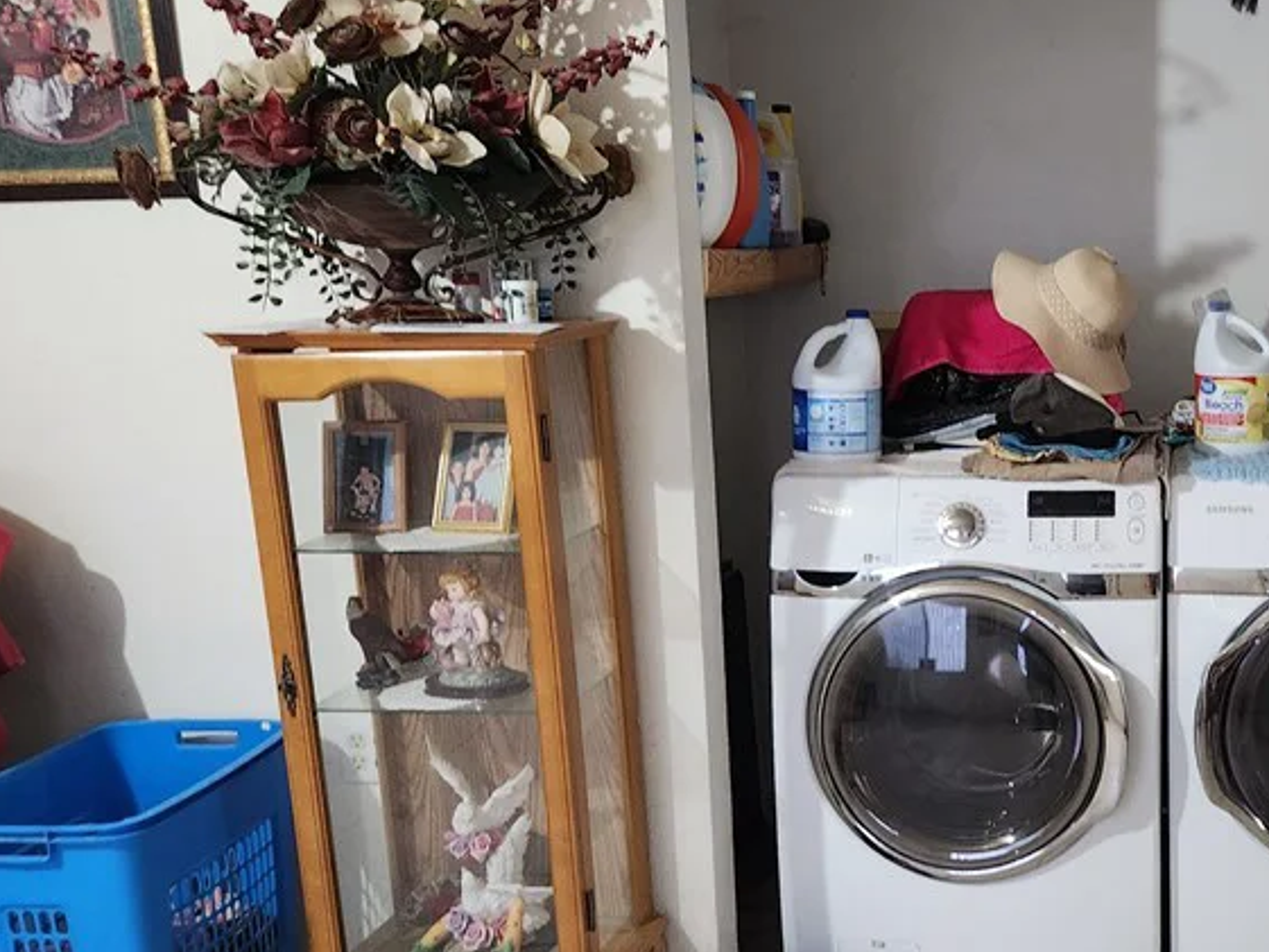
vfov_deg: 34.4
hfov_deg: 42.2
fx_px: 1540
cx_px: 1065
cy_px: 482
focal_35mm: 42
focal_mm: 5.4
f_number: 1.8
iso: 640
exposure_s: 1/60
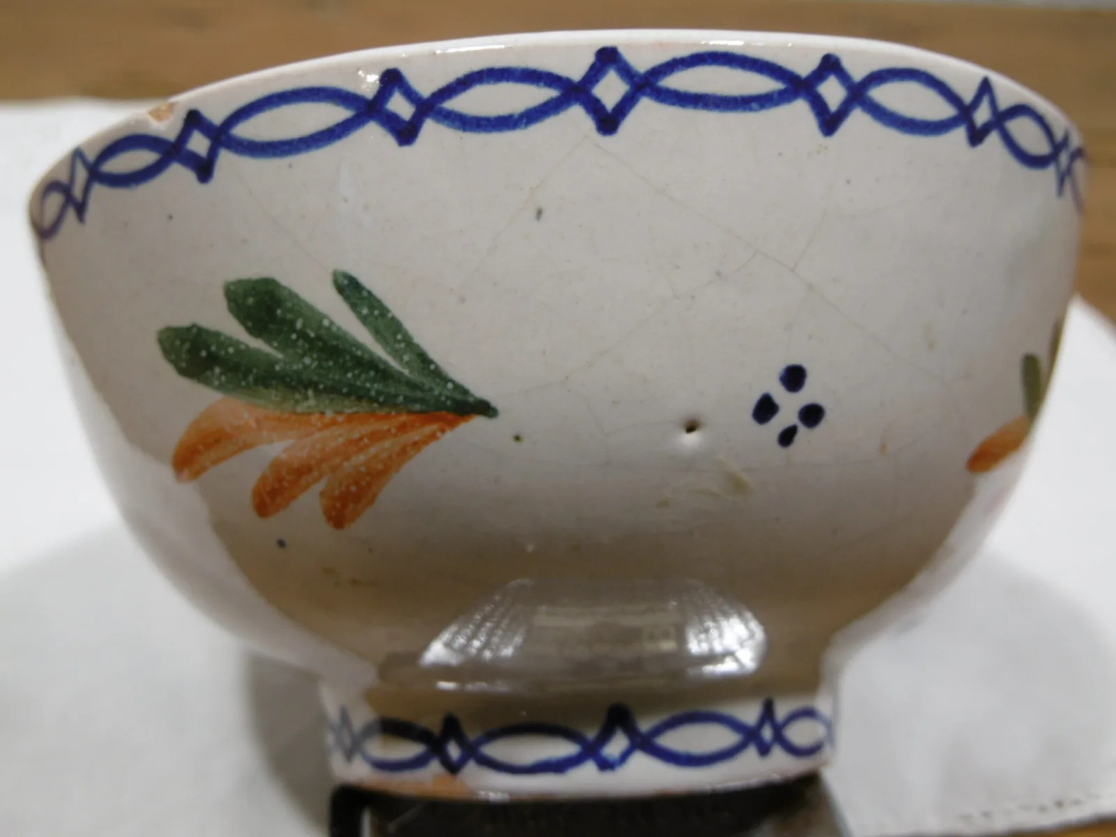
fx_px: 1386
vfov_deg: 33.6
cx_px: 558
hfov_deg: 43.9
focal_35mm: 43
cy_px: 418
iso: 100
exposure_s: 1/10
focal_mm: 7.7
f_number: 3.8
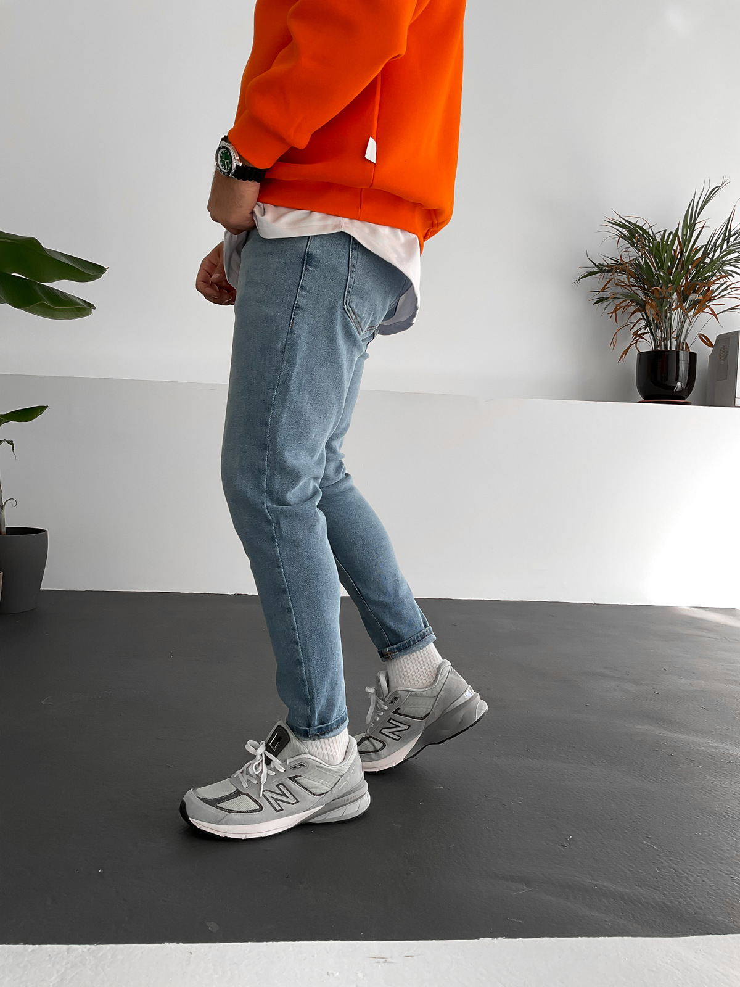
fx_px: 827
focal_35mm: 29
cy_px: 494
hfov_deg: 48.2
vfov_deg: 61.7
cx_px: 370
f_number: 1.8
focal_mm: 3
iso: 20
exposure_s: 1/120
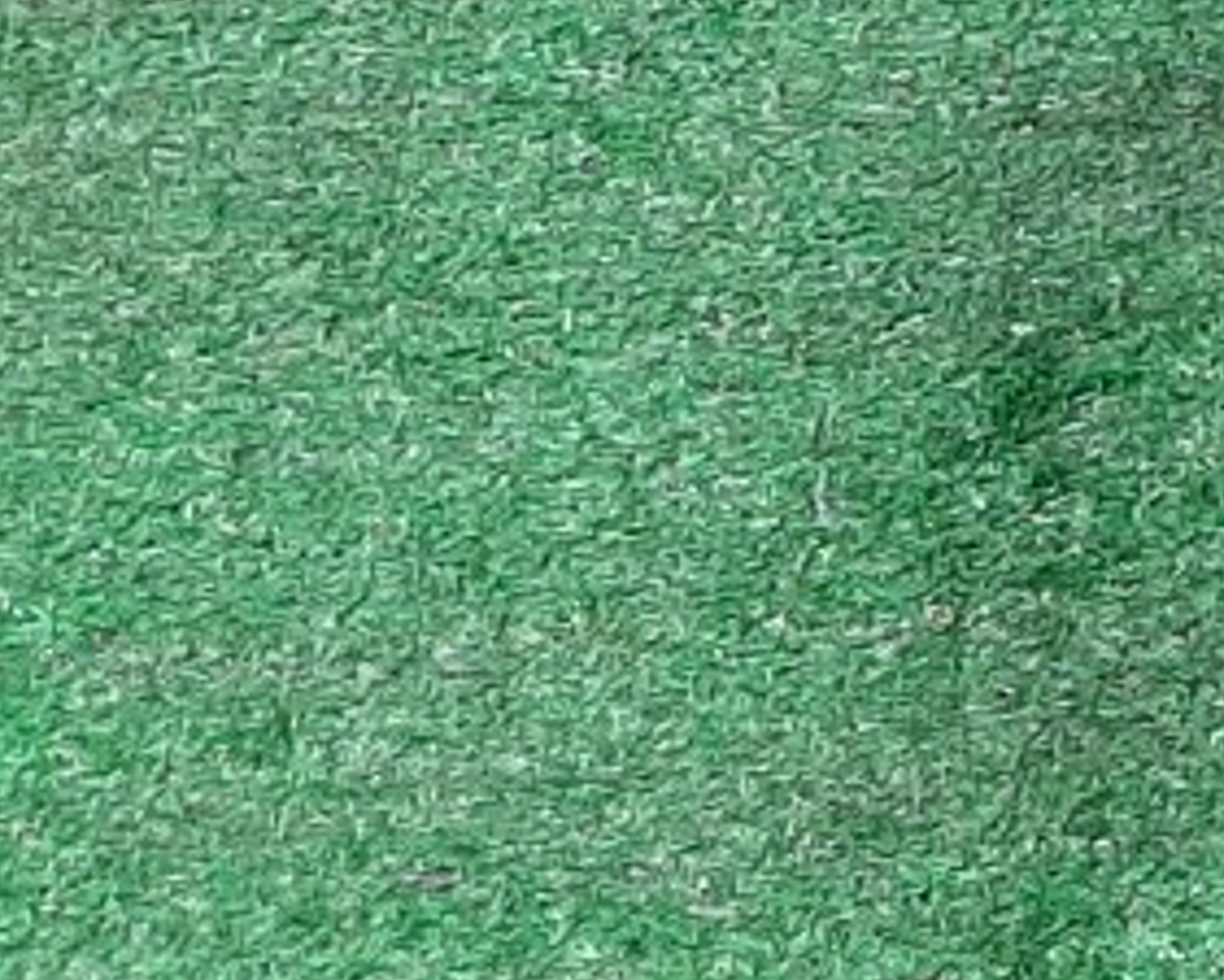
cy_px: -889
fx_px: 4711
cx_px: 2600
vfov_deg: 11.0
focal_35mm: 130
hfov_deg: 12.6
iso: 233
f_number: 1.7
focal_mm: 3.93
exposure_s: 1/50
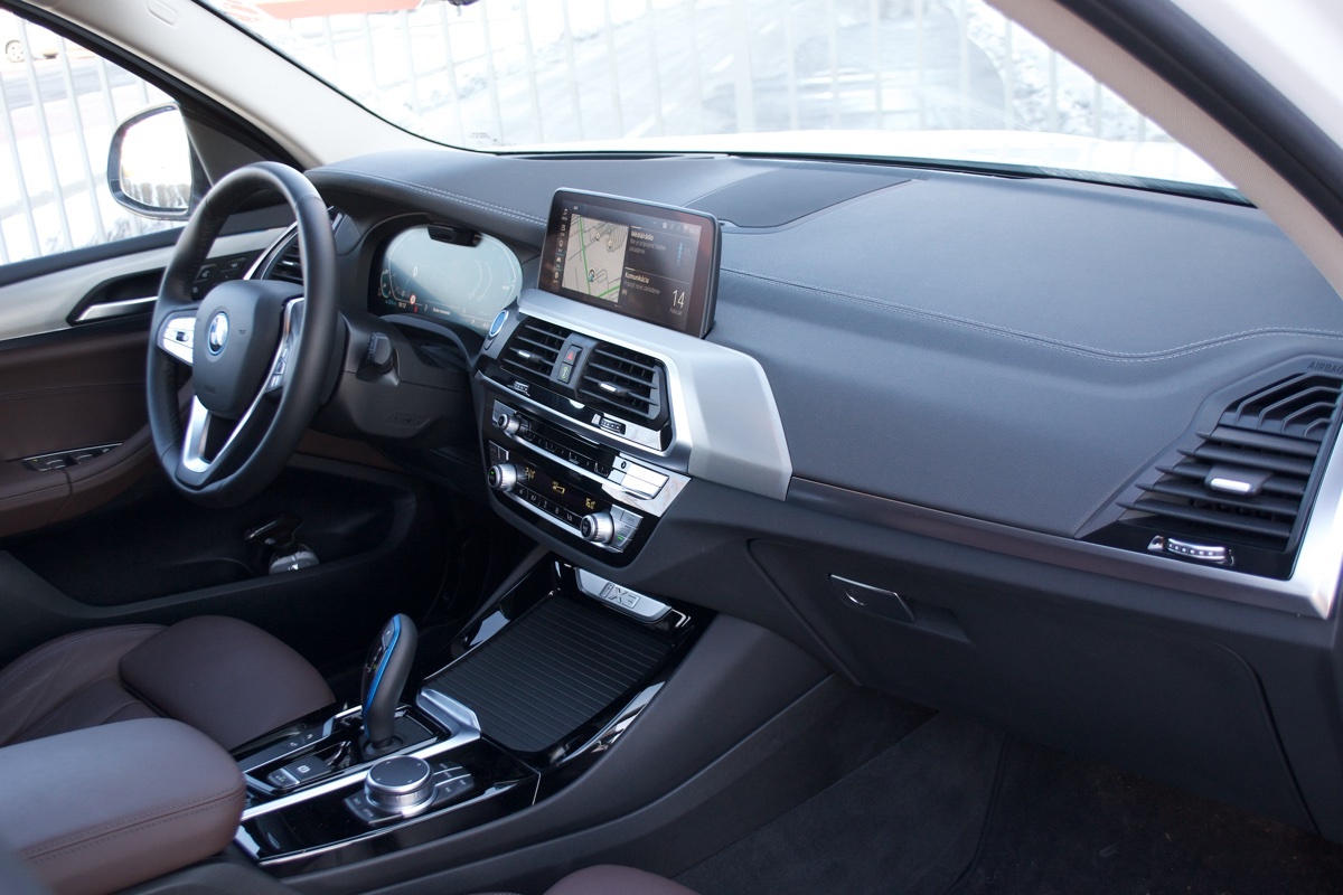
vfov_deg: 36.9
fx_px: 1343
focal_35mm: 36
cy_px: 448
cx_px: 672
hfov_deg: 53.1
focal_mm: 24
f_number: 4.2
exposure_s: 1/80
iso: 400
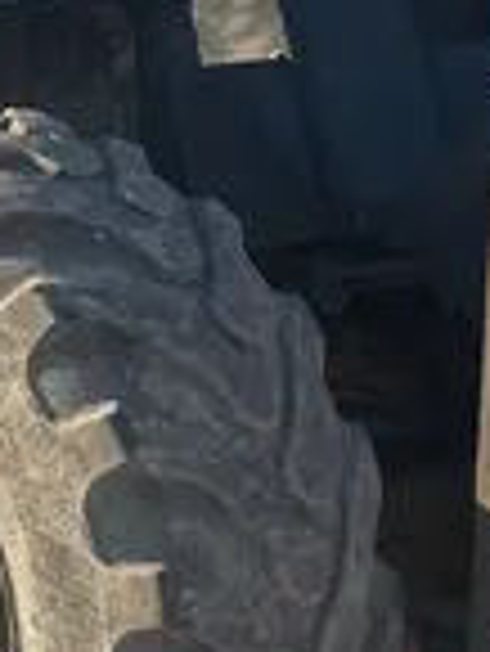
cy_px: 25
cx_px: 175
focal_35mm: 131
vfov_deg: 14.8
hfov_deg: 11.3
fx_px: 2469
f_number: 1.6
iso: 50
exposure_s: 1/2817
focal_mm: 4.2
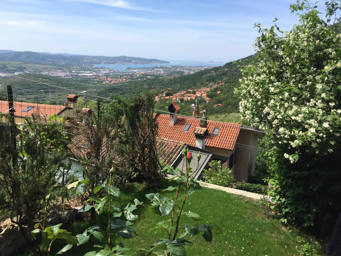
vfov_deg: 48.2
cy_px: 128
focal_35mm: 29
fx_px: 286
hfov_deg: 61.7
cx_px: 170
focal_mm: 4.15
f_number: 2.2
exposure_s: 1/1647
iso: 32
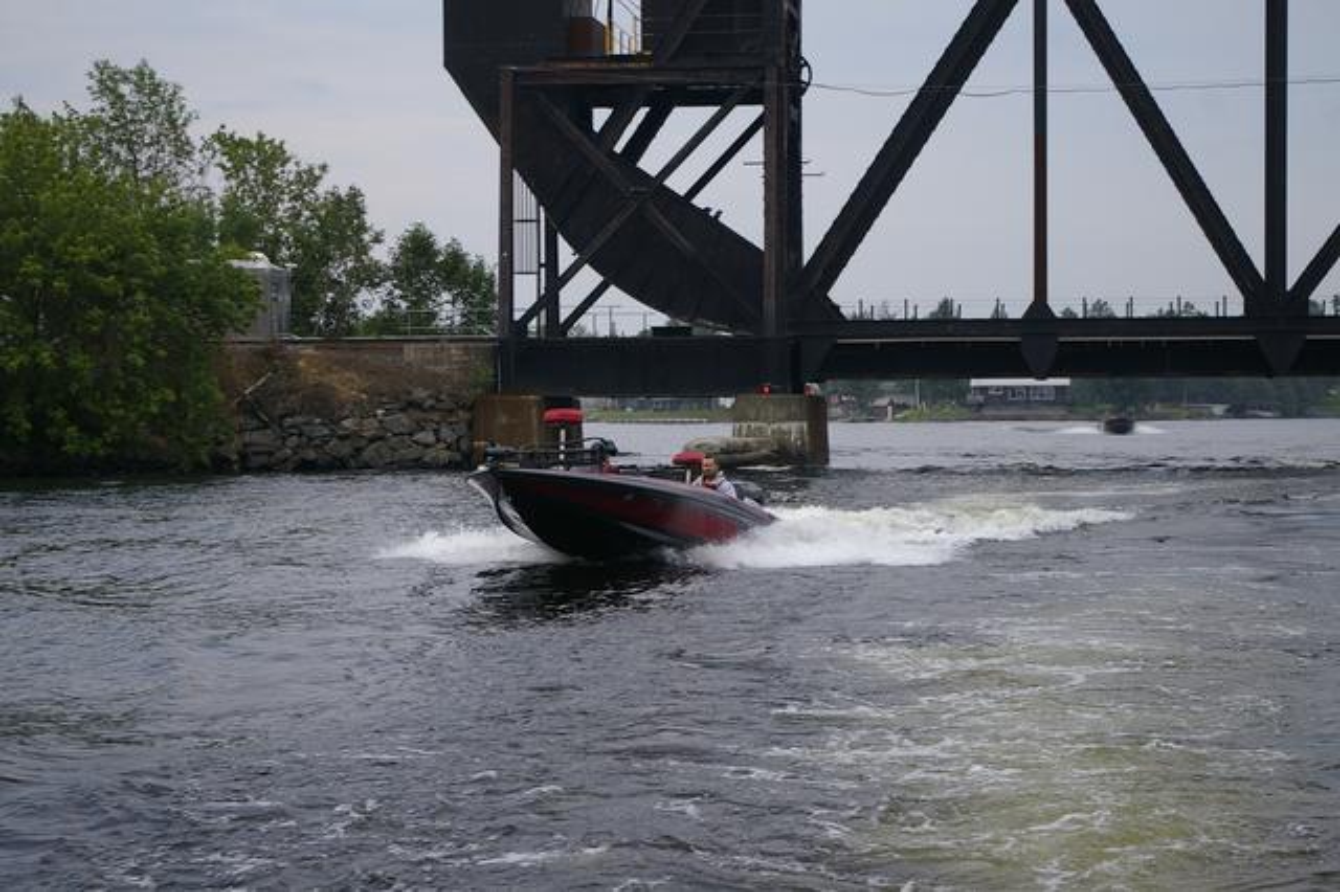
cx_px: 670
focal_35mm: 82
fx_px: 3069
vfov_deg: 16.5
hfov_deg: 24.6
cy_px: 446
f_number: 6.7
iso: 400
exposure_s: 1/180
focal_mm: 55
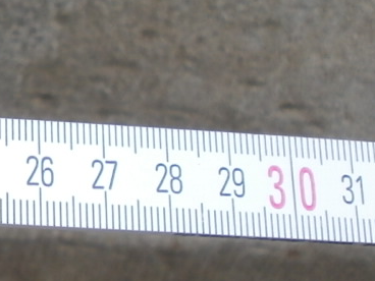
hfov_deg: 18.4
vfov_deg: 15.7
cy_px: 132
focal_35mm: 94
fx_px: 1018
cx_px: -199
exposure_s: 1/320
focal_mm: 4.8
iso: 100
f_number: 2.9
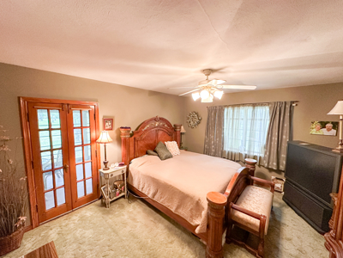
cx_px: 172
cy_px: 129
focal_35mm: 14
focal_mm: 2.22
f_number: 2.2
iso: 400
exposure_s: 1/60
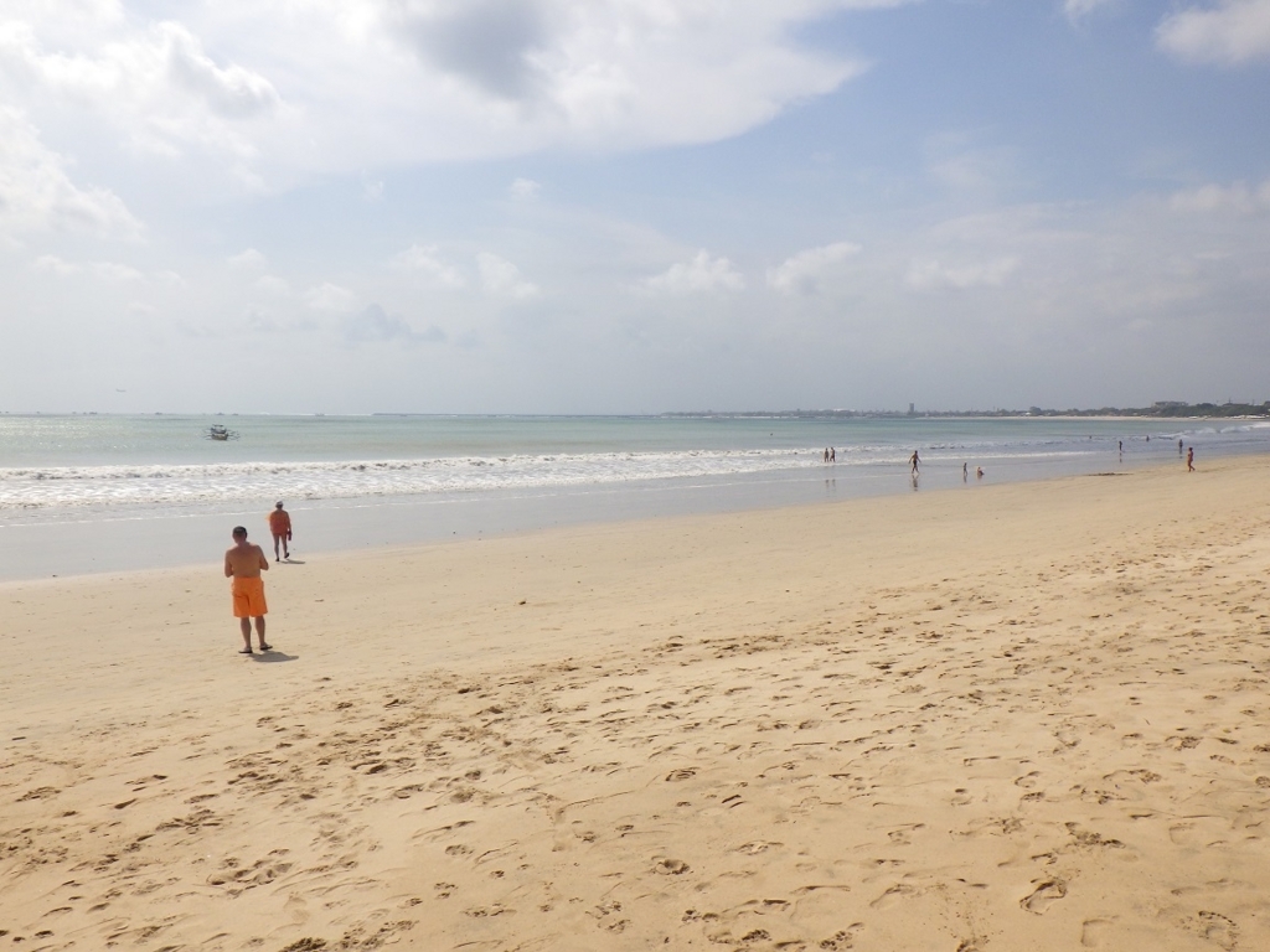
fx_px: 1027
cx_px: 635
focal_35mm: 28
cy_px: 476
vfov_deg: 49.7
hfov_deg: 63.4
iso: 125
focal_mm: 5
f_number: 4.2
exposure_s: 1/2000
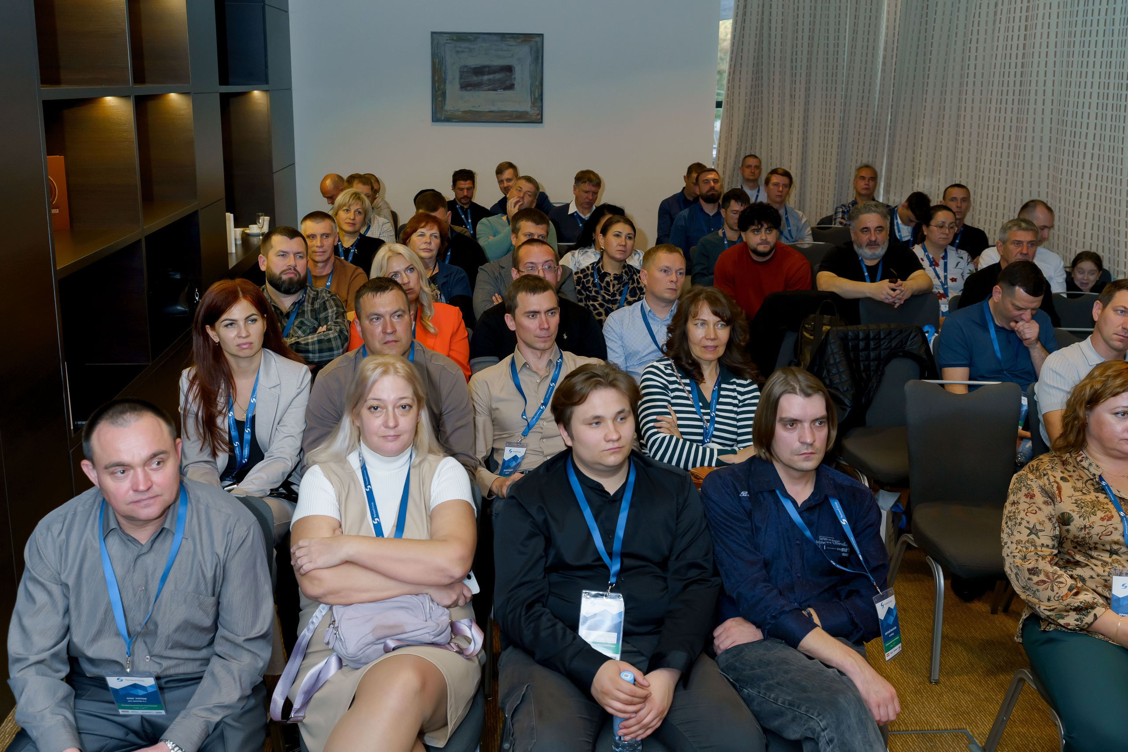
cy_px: 376
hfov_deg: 54.4
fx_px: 1097
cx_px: 564
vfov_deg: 37.9
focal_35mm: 35
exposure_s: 1/125
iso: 1600
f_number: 4.5
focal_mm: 35
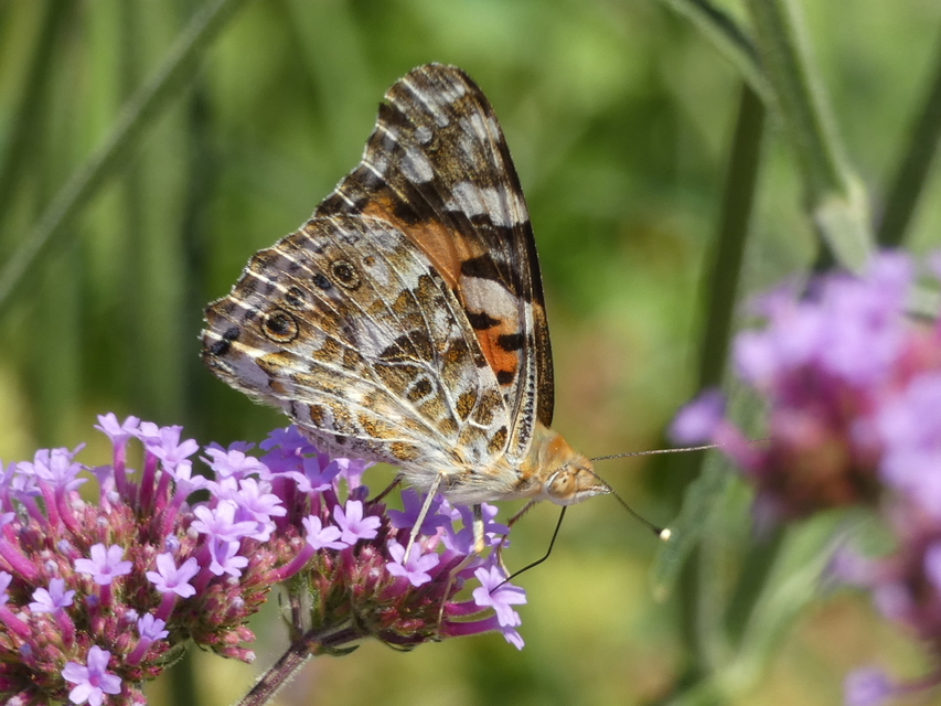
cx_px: 470
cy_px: 353
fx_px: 7912
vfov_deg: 5.1
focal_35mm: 291
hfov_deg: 6.8
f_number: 5.5
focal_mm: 52.2
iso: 80
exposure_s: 1/100
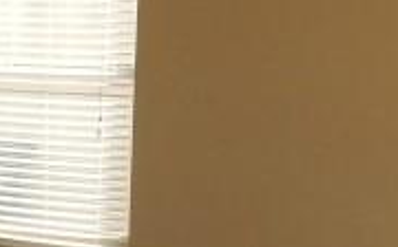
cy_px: 280
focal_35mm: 145
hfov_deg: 14.0
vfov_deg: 8.9
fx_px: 1571
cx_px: -75
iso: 125
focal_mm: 4.3
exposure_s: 1/200
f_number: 2.8
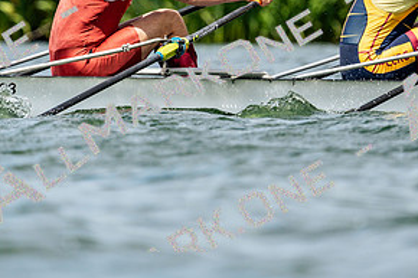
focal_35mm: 1200
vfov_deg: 1.1
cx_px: 280
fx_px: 13925
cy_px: 5
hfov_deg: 1.7
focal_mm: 600
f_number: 6.3
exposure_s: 1/2000
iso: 320
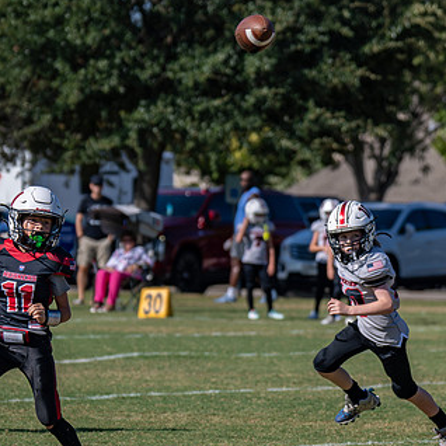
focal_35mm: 362
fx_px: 5277
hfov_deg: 4.8
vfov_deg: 4.8
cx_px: 206
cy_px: 297
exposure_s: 1/2500
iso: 100
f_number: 2.8
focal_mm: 112
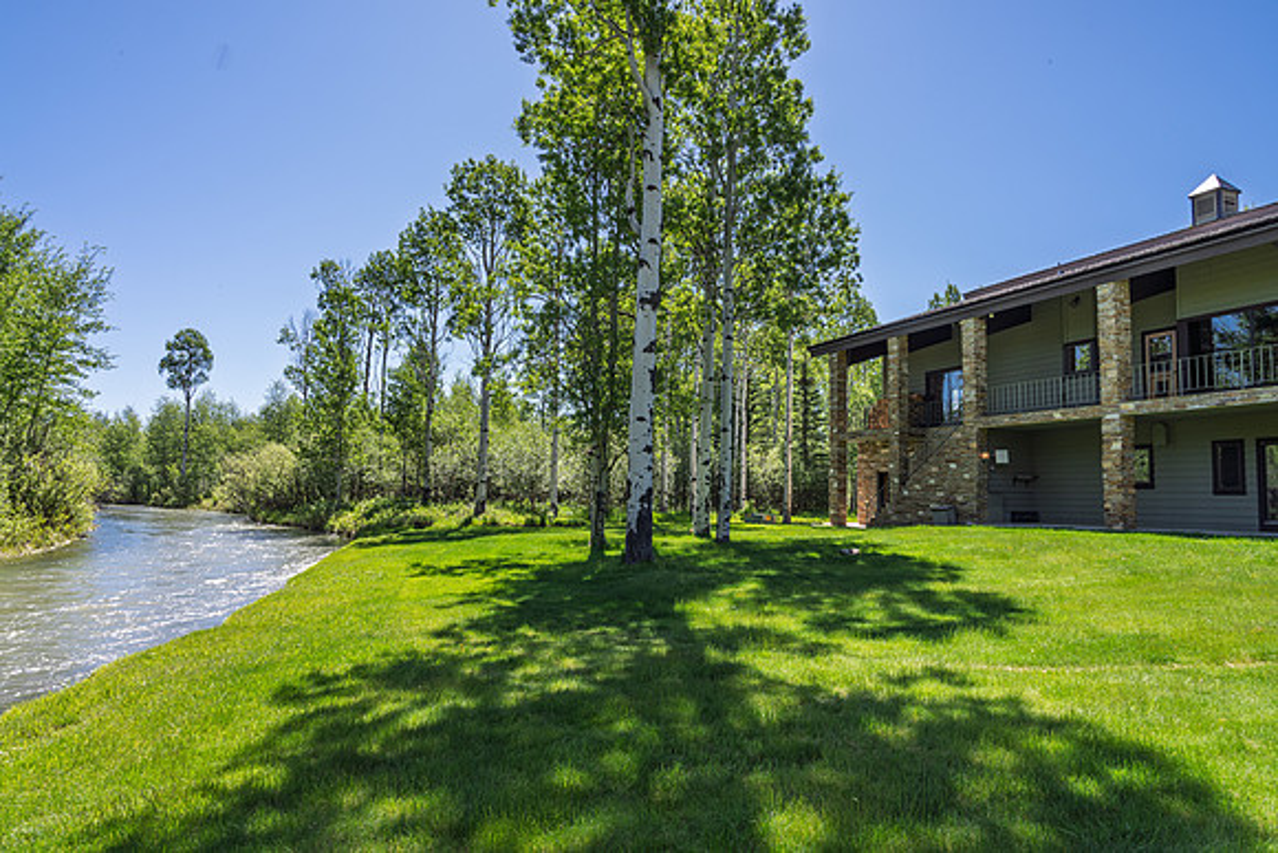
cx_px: 639
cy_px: 426
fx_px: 852
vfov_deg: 53.2
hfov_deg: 73.7
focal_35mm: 24
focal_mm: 24
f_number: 22
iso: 100
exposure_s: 1/15
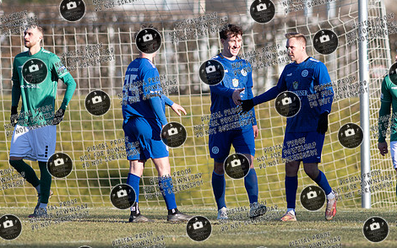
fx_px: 10054
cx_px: 240
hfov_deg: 2.3
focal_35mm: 929
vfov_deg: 1.4
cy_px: 115
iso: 200
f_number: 3.2
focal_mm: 300
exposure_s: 1/1600
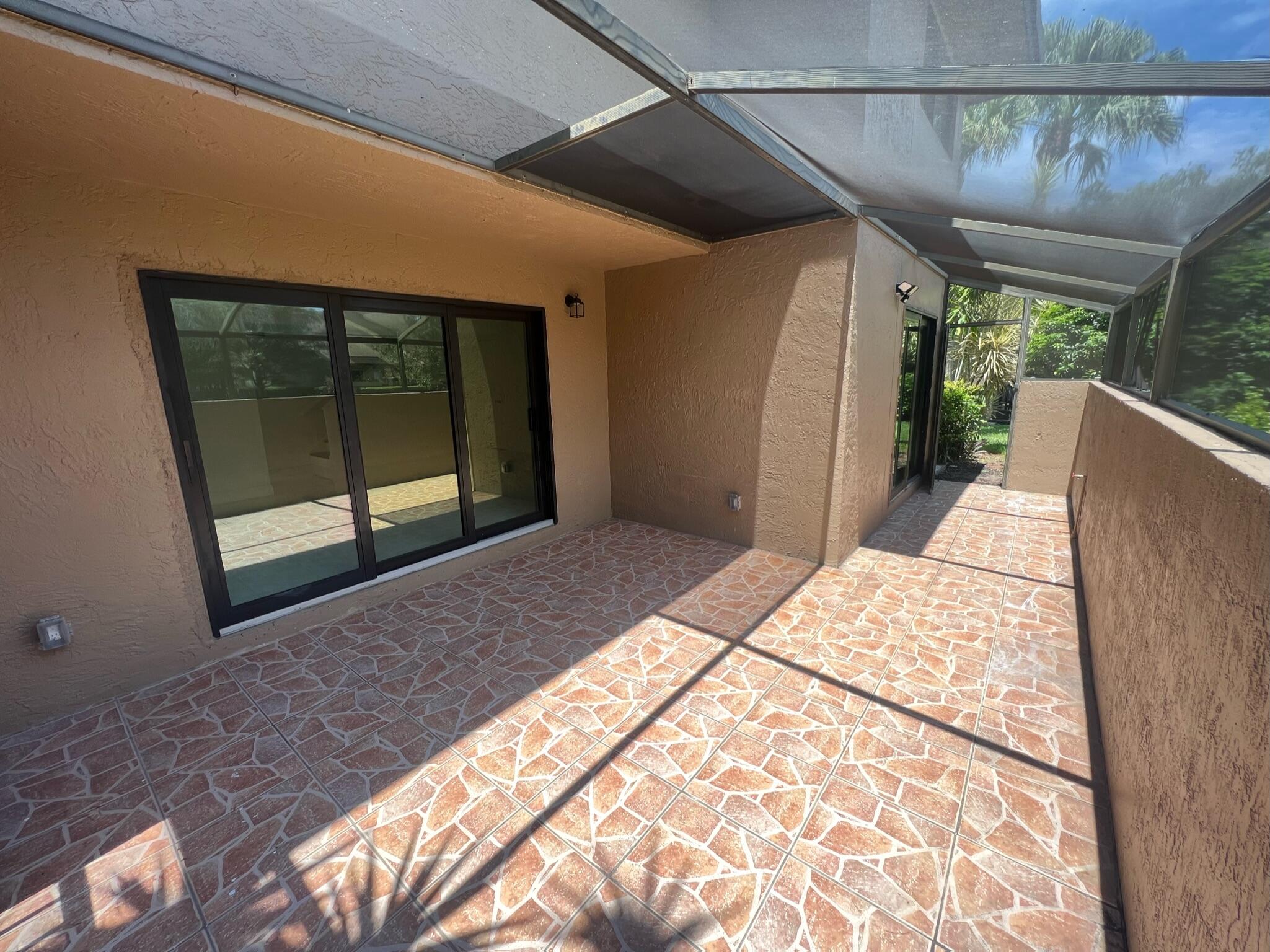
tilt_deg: -10.6
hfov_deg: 106.2
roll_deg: +1.3
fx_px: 477
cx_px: 635
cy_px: 476
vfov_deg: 89.9
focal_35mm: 13
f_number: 1.8
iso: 32
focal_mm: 1.57
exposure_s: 1/214
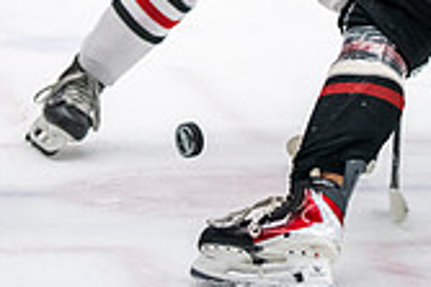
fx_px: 4294
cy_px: -151
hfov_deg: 5.7
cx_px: 312
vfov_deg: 3.8
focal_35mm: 359
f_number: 3.2
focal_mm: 100
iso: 2500
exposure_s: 1/800
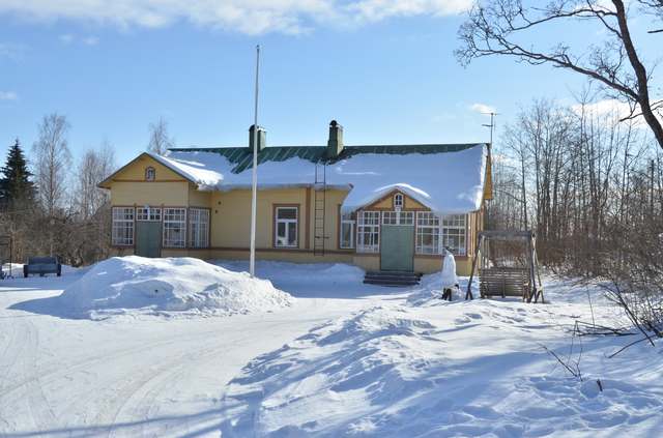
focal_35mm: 36
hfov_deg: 53.3
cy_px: 219
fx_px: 661
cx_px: 332
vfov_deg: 36.7
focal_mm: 24
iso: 400
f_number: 13
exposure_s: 1/640
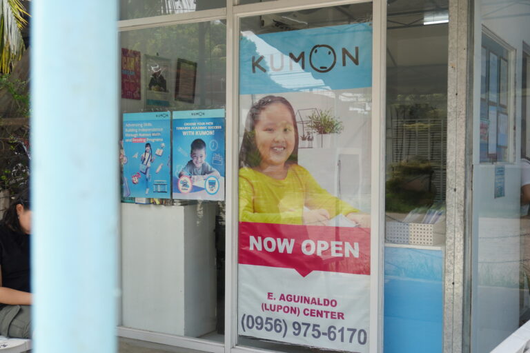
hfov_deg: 42.3
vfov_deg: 28.9
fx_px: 685
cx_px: 265
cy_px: 176
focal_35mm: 46
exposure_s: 1/250
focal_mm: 31
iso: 200
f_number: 6.3
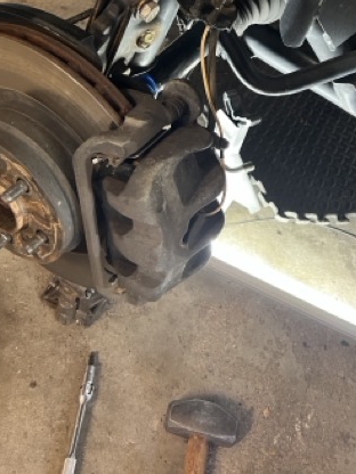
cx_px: 226
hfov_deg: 35.7
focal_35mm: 40
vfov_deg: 45.0
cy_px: 111
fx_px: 548
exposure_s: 1/60
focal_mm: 5.7
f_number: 1.5
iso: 320
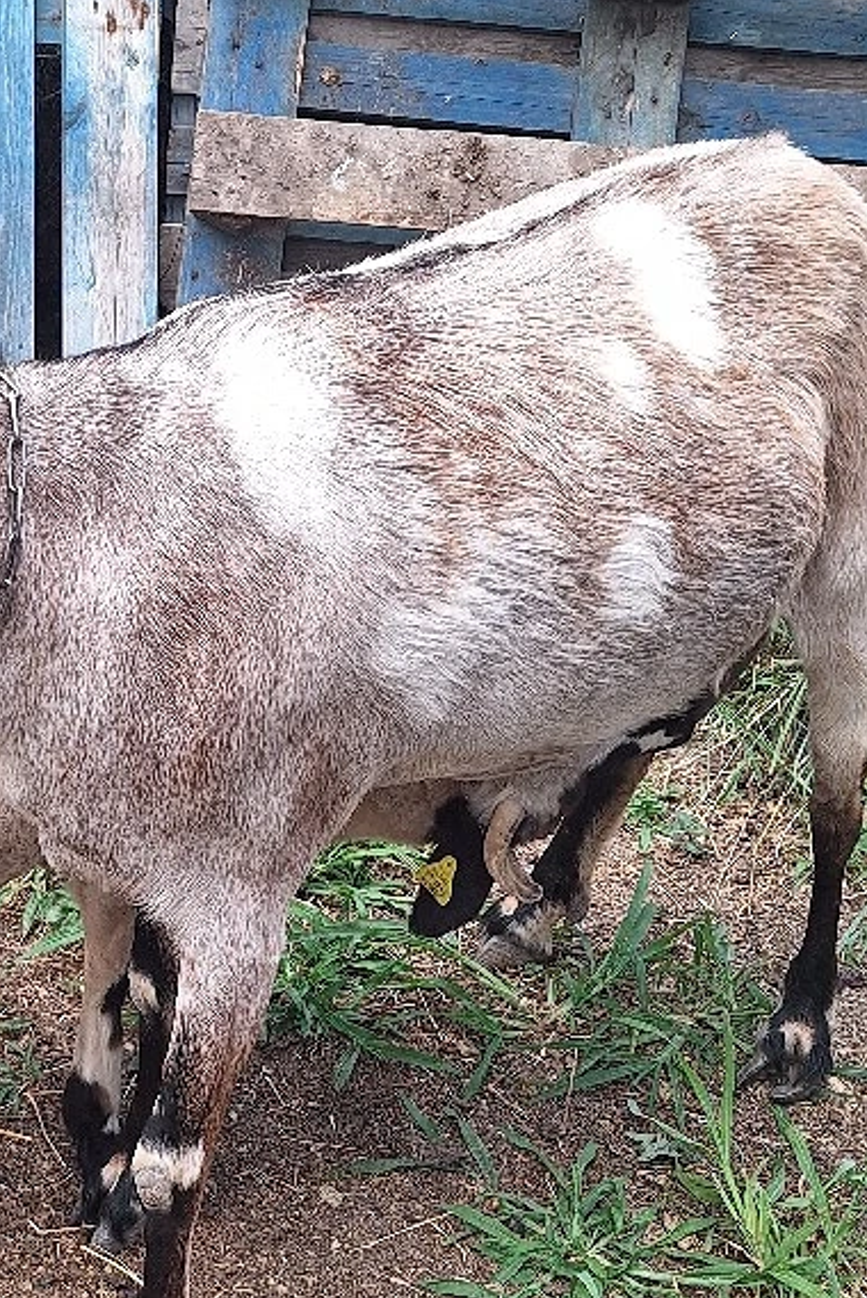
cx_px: 5
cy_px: 656
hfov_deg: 23.2
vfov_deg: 35.6
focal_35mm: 56
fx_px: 2020
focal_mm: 5.54
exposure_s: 1/114
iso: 40
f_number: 1.8
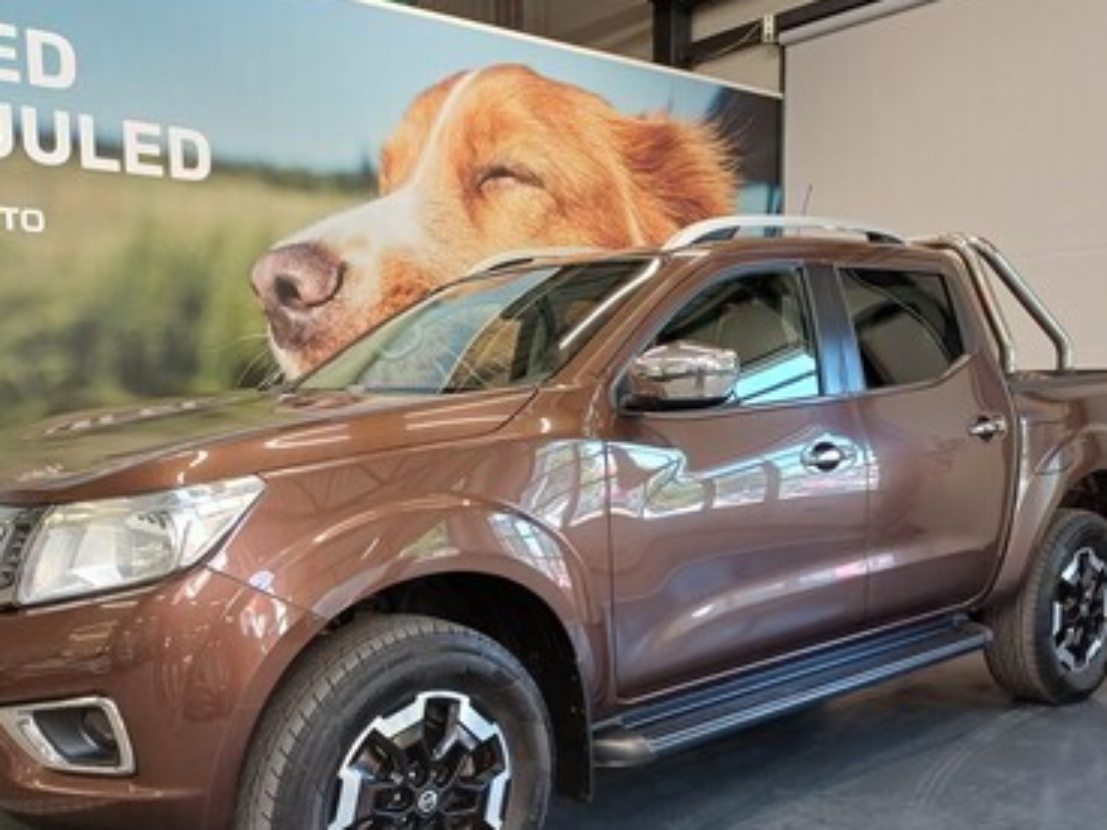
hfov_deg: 53.9
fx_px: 1087
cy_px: 504
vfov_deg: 41.6
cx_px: 505
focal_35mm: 34
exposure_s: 1/50
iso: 125
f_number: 1.8
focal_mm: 4.65
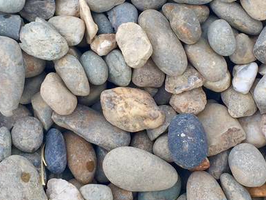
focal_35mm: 81
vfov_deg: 18.2
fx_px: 622
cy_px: 70
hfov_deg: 24.1
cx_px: 141
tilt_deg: -58.7
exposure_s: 1/581
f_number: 2.2
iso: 32
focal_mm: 4.15
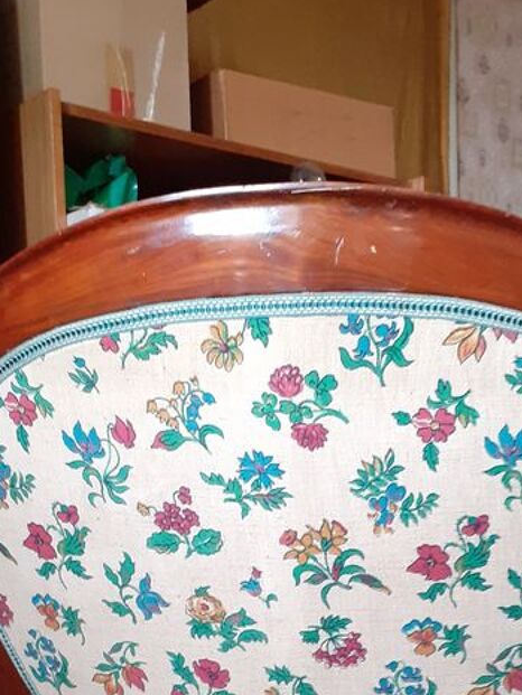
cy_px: 707
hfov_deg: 25.2
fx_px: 1166
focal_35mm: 58
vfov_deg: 30.7
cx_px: 327
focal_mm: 3.6
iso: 250
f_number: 1.9
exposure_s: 1/50
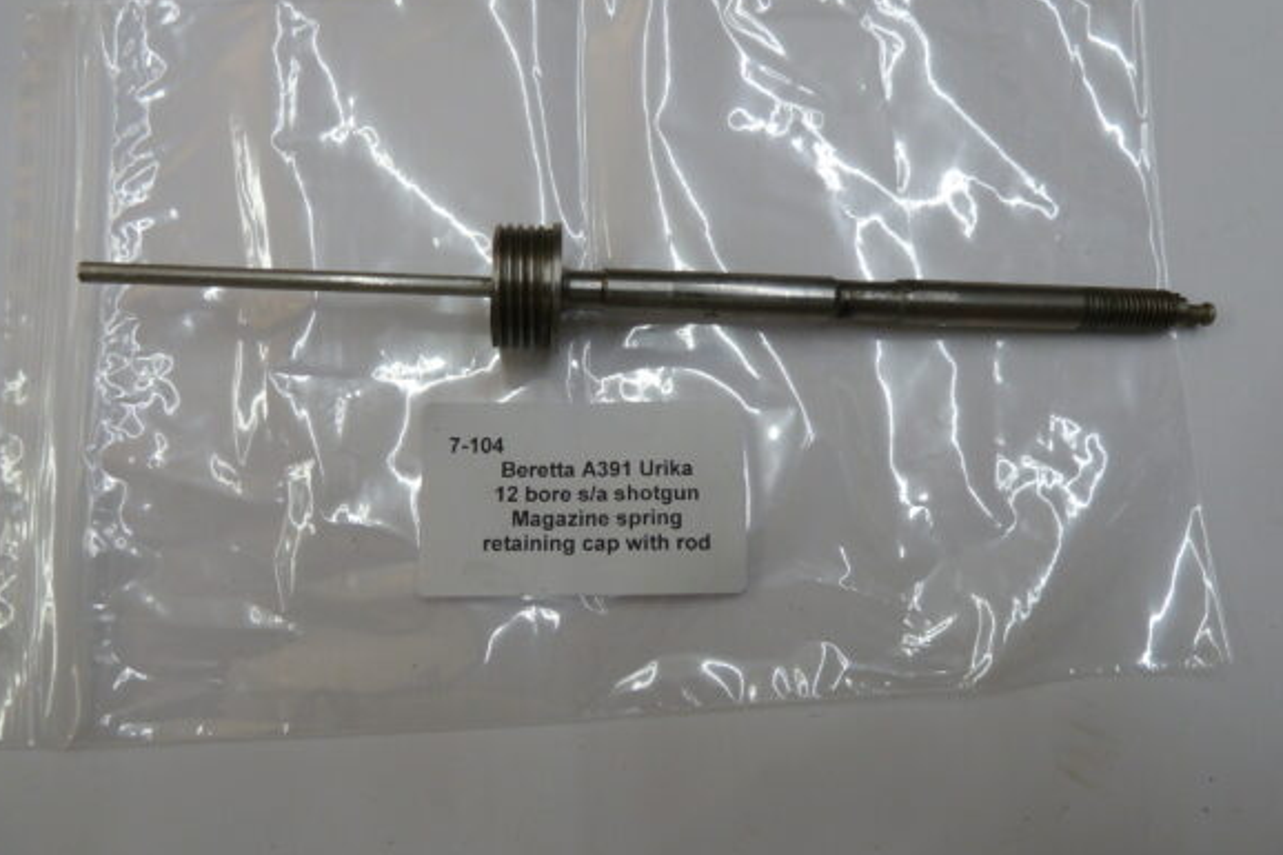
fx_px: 962
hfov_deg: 67.4
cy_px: 418
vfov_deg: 47.9
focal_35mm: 27
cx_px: 635
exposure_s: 1/30
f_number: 3.3
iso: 125
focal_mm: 4.1
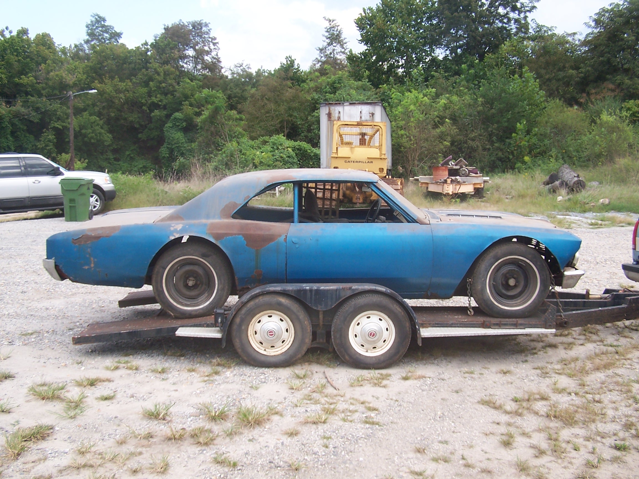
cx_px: 320
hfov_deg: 49.0
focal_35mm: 38
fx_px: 701
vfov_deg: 37.7
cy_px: 240
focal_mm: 6.3
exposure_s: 1/350
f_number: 2.8
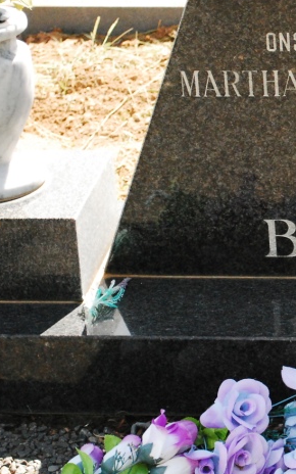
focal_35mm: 142
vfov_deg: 14.7
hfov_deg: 9.0
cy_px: 171
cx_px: 411
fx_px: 1833
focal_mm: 42
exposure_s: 1/2000
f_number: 5.3
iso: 1600
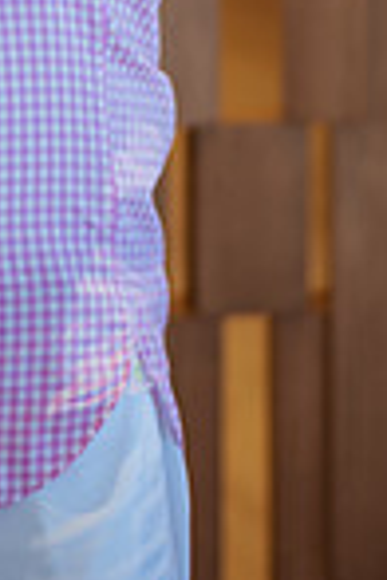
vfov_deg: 11.1
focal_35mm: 178
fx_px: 2870
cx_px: -178
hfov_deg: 7.6
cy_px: -304
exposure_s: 1/400
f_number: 2
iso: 500
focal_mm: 58
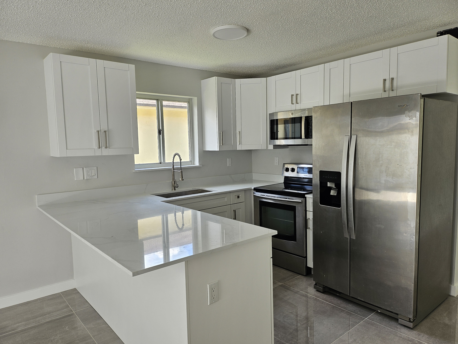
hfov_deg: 71.6
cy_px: 172
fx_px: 318
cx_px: 229
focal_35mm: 24
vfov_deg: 56.8
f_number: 1.8
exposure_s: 1/180
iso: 50
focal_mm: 5
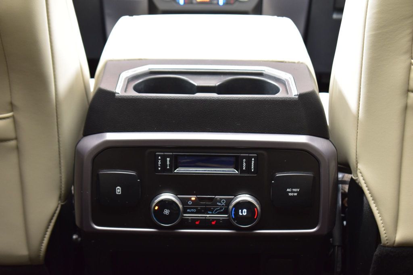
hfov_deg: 24.6
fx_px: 946
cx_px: 206
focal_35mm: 82
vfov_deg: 16.5
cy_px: 138
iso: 640
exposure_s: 1/15
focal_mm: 55
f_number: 6.3
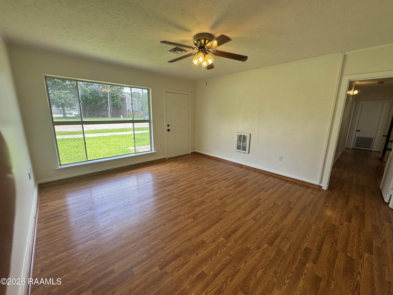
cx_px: 196
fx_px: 159
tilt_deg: -14.3
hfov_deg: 102.1
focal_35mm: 14
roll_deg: -1.1
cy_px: 148
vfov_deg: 85.7
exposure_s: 1/120
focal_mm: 2.22
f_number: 2.2
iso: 40
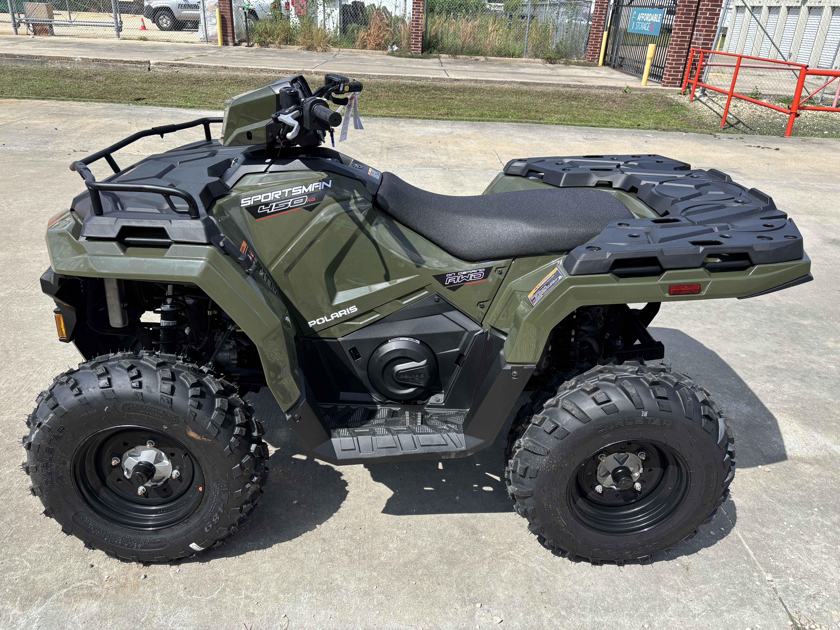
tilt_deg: -24.2
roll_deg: -3.2
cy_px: 315
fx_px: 631
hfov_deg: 67.3
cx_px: 420
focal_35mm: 26
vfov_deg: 53.1
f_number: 1.6
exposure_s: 1/2193
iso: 50
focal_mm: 5.96
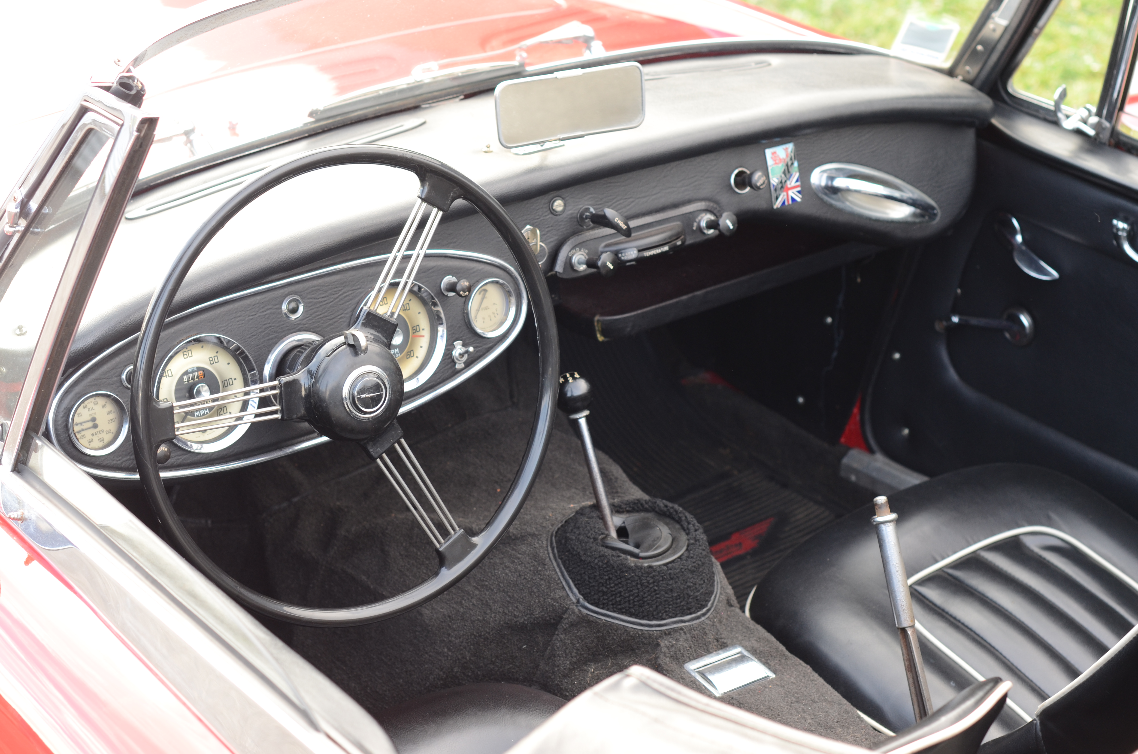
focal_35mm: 75
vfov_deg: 18.1
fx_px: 2366
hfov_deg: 27.0
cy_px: 377
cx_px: 569
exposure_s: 1/125
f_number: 4
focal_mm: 50
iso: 320
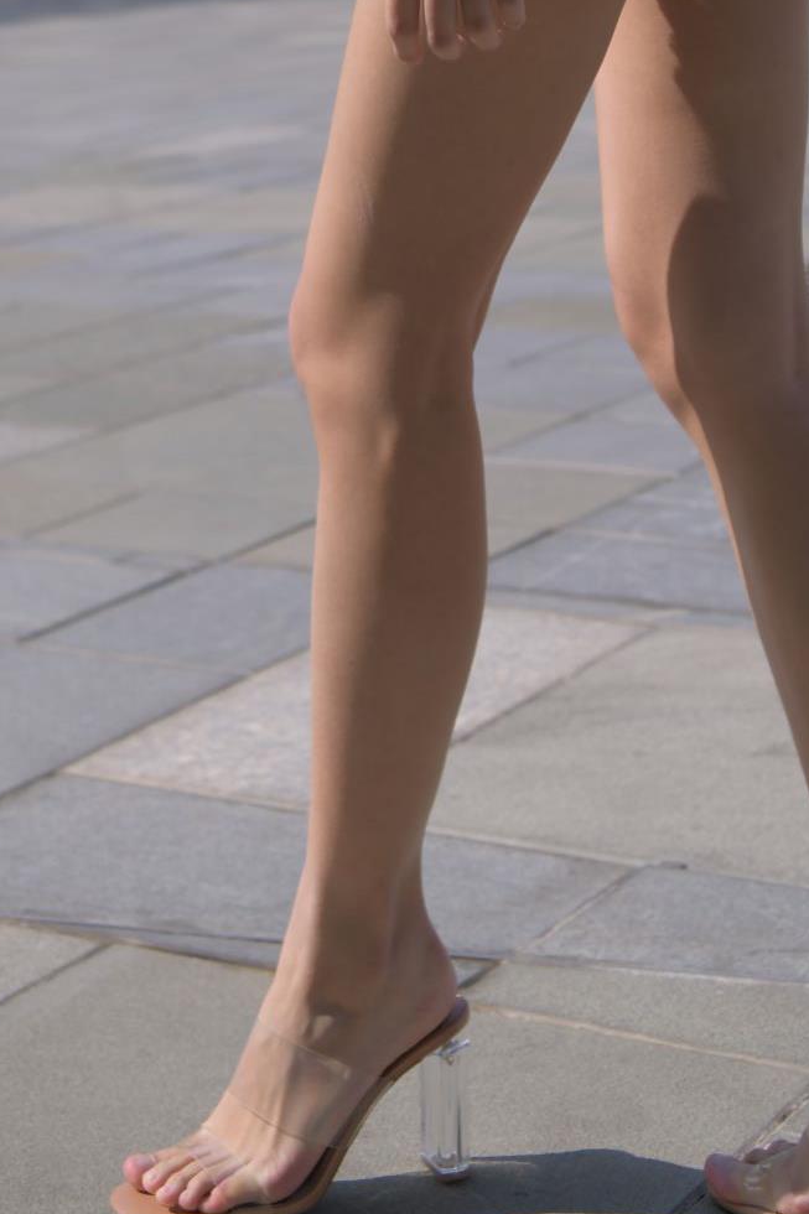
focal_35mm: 91
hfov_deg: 15.0
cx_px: 587
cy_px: -295
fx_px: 3068
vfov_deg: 20.7
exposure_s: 1/1000
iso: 64
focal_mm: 36
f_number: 4
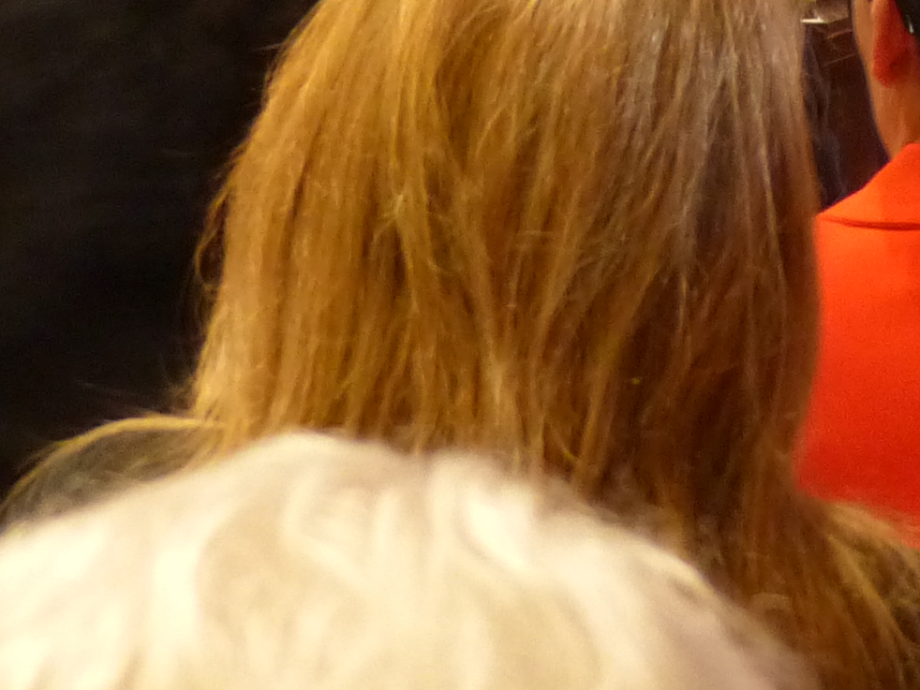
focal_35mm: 338
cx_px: 817
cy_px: -386
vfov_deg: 4.4
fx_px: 8985
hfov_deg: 5.9
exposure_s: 1/13
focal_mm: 15
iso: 400
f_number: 2.8
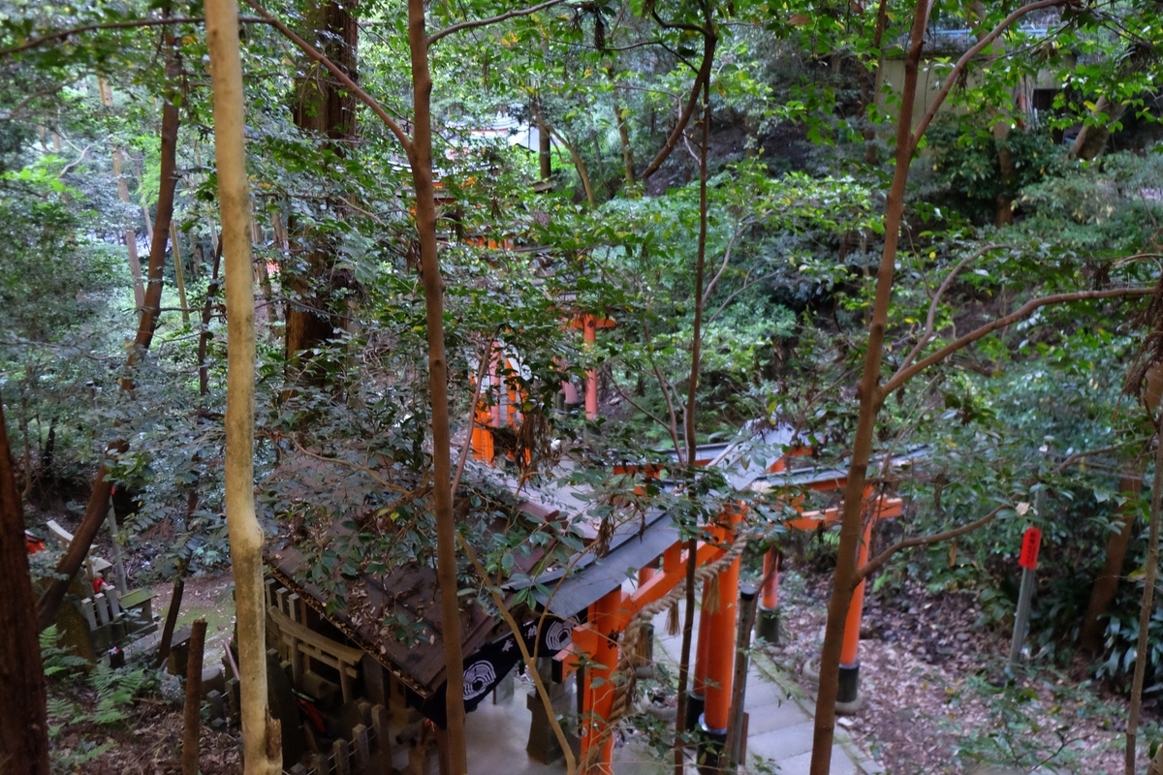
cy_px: 388
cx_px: 582
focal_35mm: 27
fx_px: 872
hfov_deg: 67.4
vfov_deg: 47.9
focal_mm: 18
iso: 3200
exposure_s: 1/50
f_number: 2.8
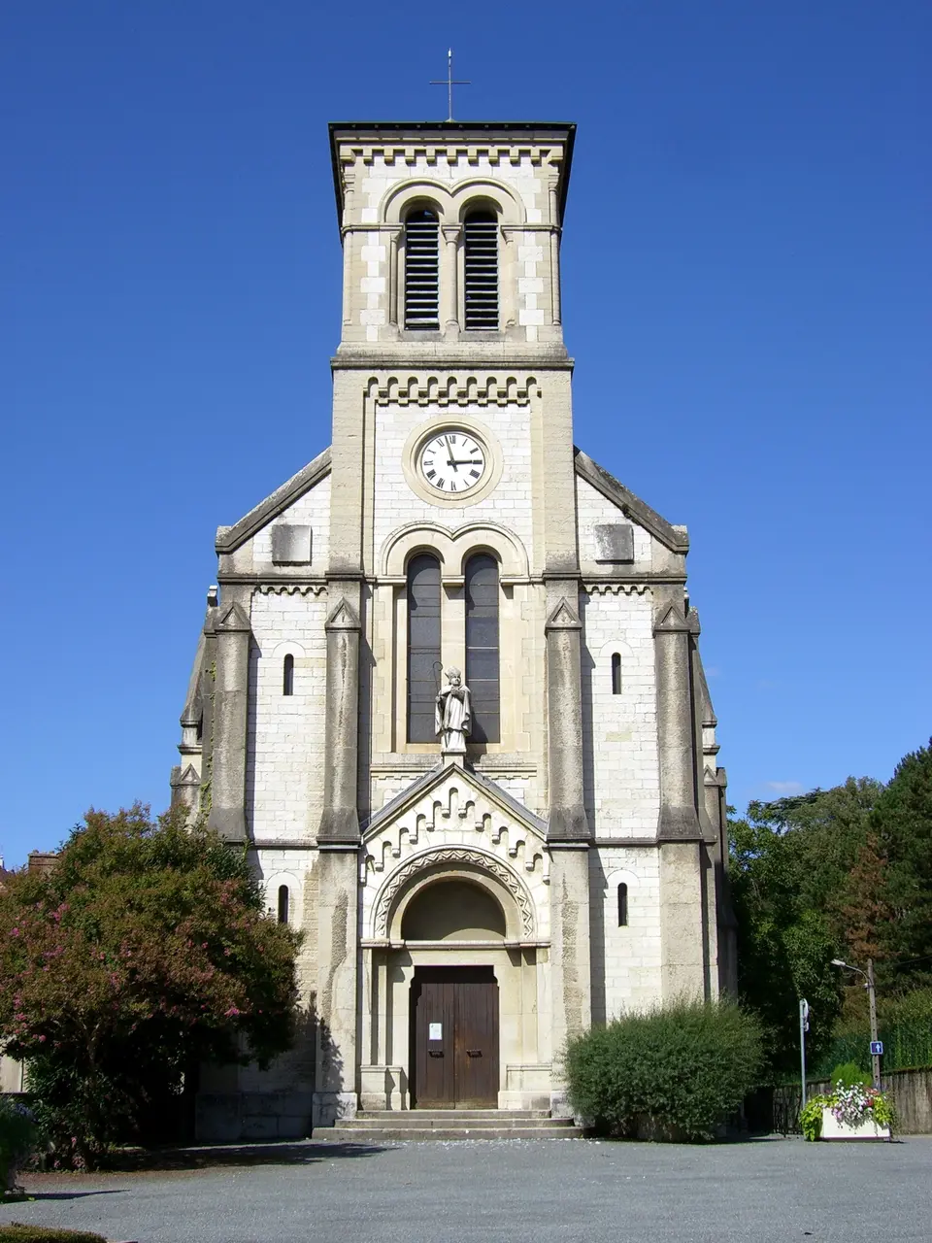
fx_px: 1687
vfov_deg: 40.4
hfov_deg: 30.9
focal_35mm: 47
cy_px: 622
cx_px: 466
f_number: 4.8
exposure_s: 1/800
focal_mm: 7.6
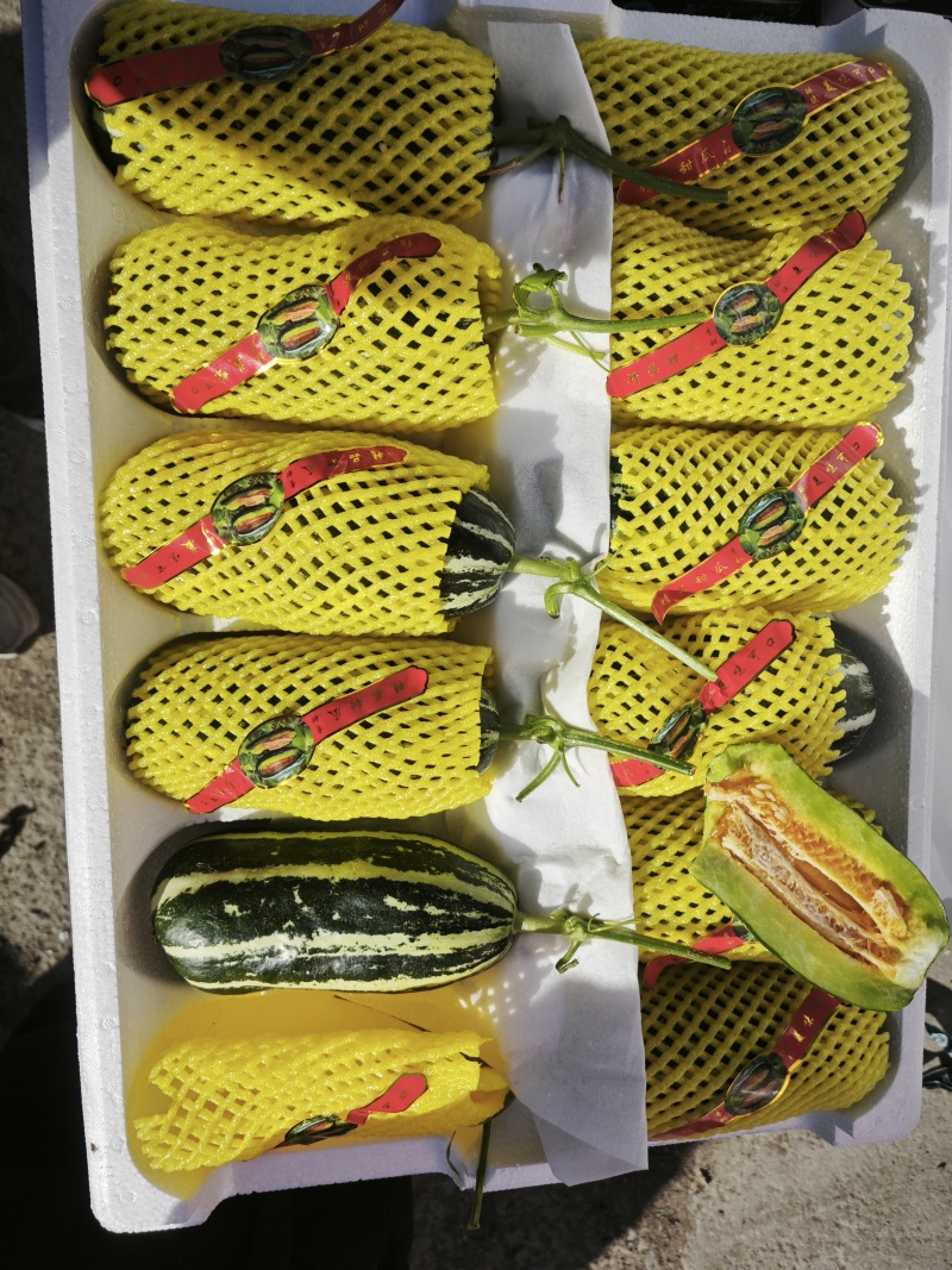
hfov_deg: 58.9
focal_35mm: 23
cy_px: 635
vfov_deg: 73.9
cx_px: 476
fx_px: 844
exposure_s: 1/3349
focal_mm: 5.43
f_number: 1.8
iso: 50
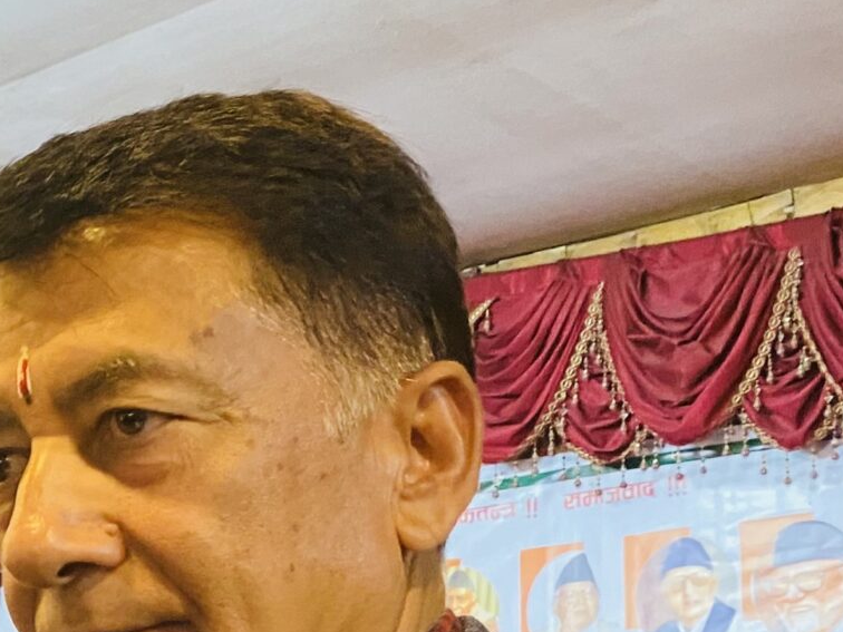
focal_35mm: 88
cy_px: 657
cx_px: -196
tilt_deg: +9.9
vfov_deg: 16.4
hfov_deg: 20.6
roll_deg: -3.4
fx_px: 2143
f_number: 1.8
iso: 250
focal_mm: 4.25
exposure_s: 1/50
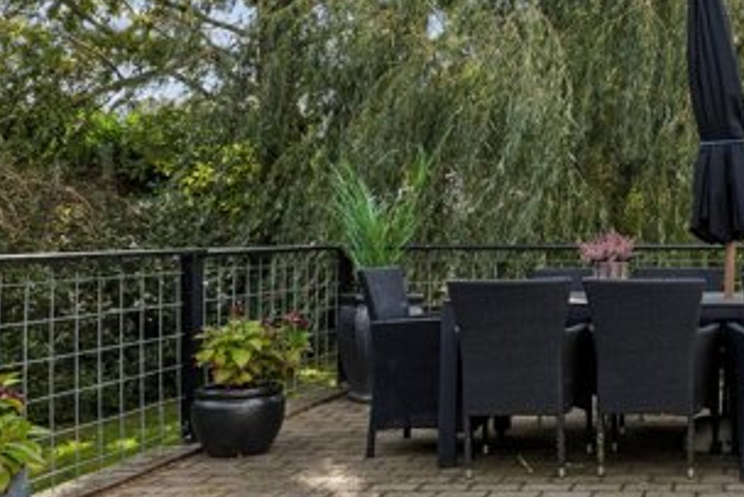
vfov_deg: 26.3
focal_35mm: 51
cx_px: 739
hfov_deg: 35.1
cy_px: 229
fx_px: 1061
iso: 250
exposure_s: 1/500
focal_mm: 13
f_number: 8
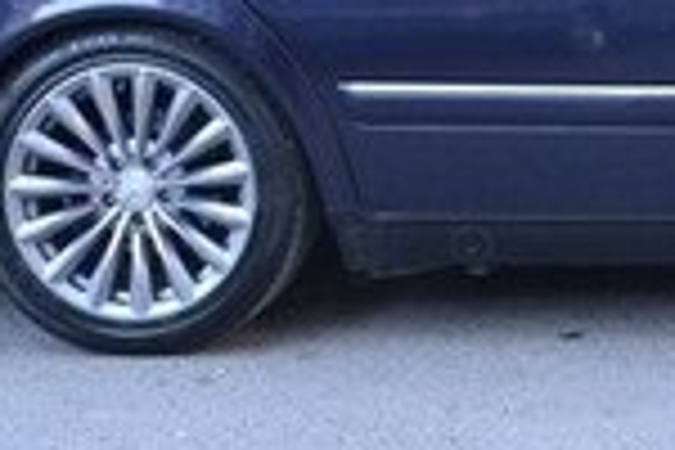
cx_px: 886
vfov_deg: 11.0
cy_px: -274
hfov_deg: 16.3
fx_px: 2231
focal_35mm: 119
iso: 560
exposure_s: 1/30
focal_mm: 18
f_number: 5.6
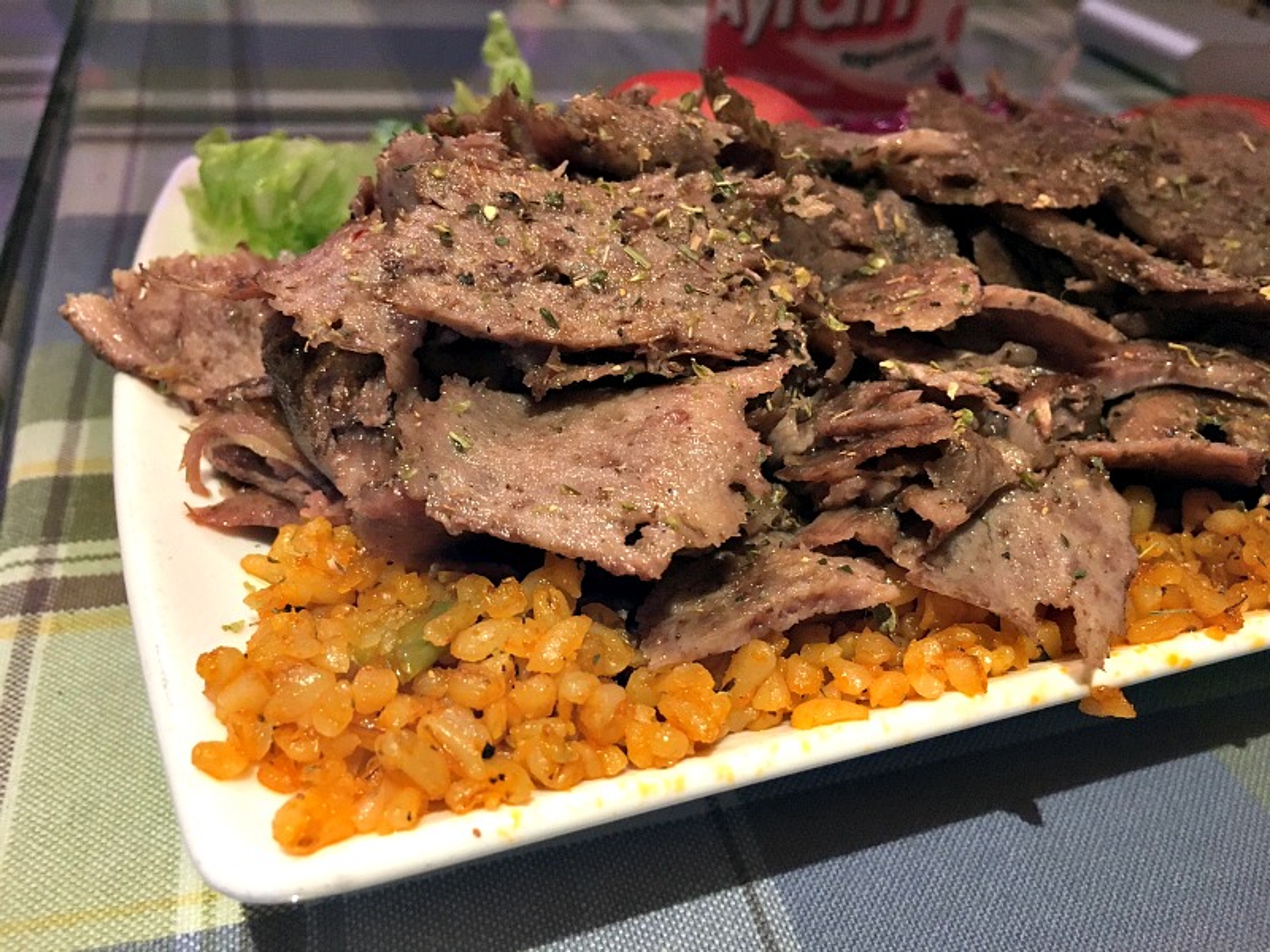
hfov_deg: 61.7
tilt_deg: -32.7
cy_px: 476
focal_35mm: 29
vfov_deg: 48.2
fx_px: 1064
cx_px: 635
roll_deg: -6.3
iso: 125
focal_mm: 4.15
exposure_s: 1/30
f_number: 2.2
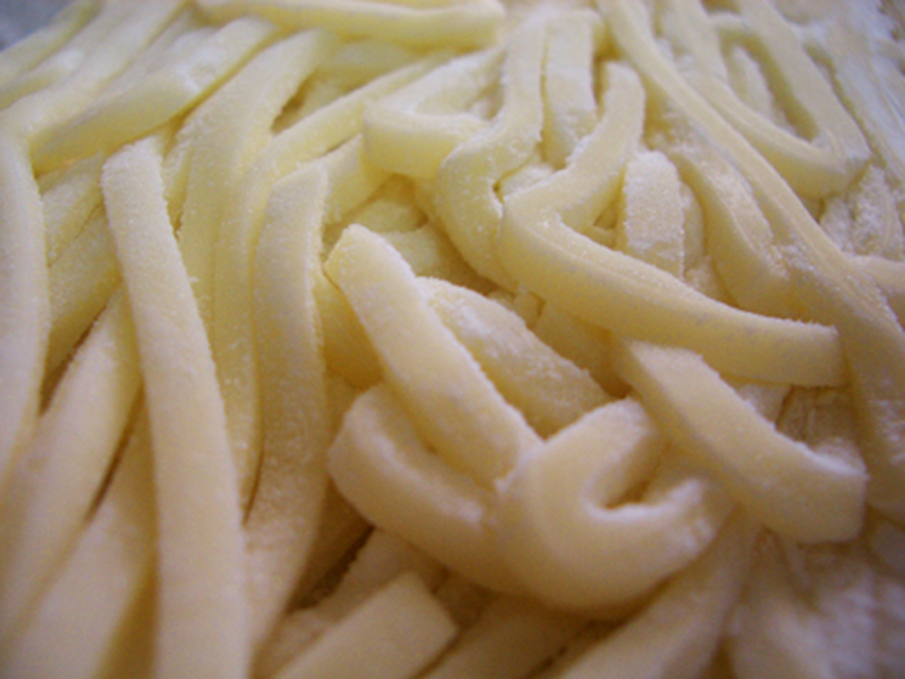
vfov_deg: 40.7
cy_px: 340
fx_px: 915
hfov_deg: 52.6
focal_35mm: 35
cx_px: 452
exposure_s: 1/30
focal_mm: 5.8
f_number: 2.6
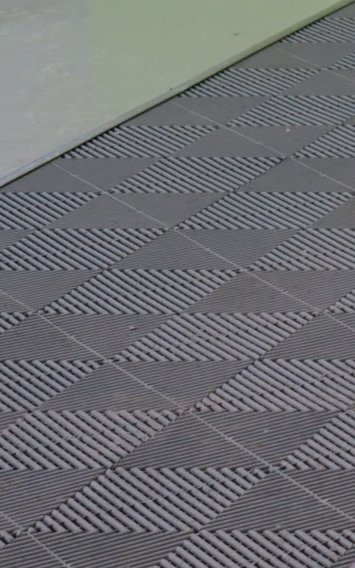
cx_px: 1781
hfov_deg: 5.0
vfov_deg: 9.6
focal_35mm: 212
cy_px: -321
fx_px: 3281
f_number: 6.3
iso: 500
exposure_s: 1/40
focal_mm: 31
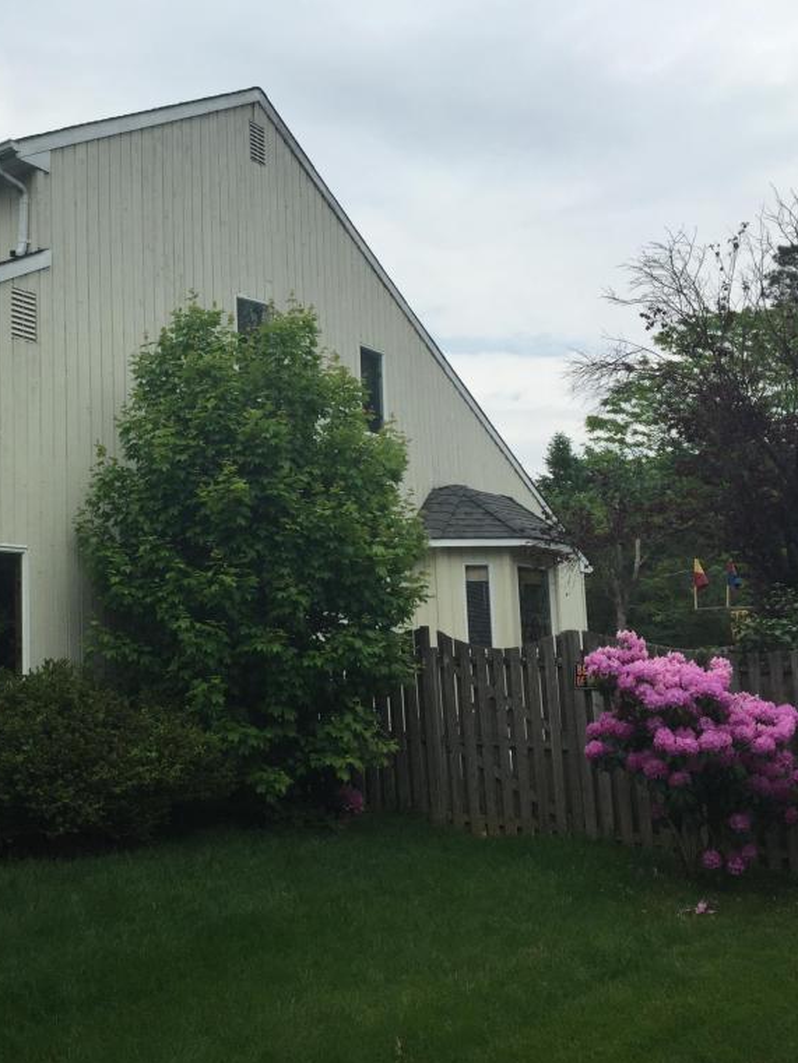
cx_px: 161
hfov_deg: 35.6
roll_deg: +0.6
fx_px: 1198
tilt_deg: +7.4
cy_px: 534
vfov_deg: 47.9
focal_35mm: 39
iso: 32
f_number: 2.2
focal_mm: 4.15
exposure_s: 1/1980
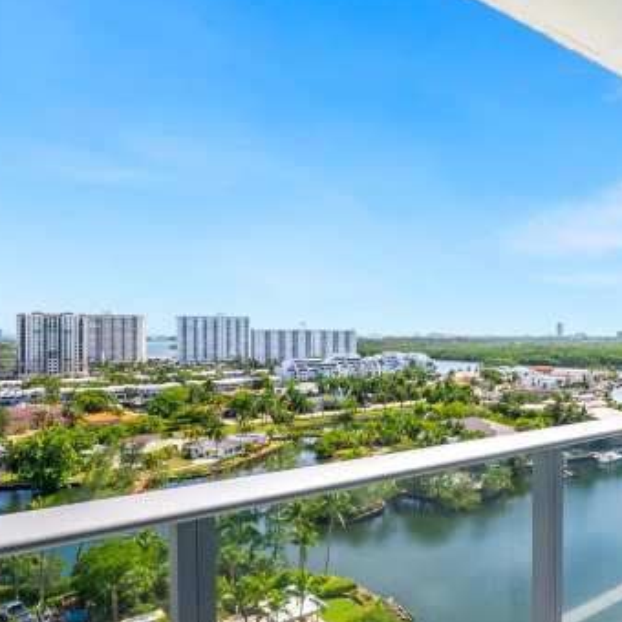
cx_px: 470
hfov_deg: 61.2
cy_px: 391
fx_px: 488
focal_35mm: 24
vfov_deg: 64.0
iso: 400
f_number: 8
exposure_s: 1/640
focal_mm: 12
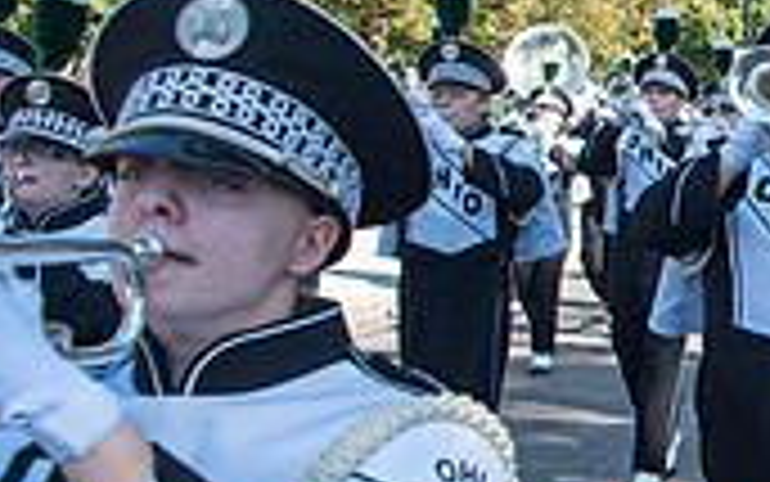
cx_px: 1265
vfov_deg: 15.7
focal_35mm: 83
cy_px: 196
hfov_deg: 20.1
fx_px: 1742
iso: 200
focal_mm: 24
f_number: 5.6
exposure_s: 1/500
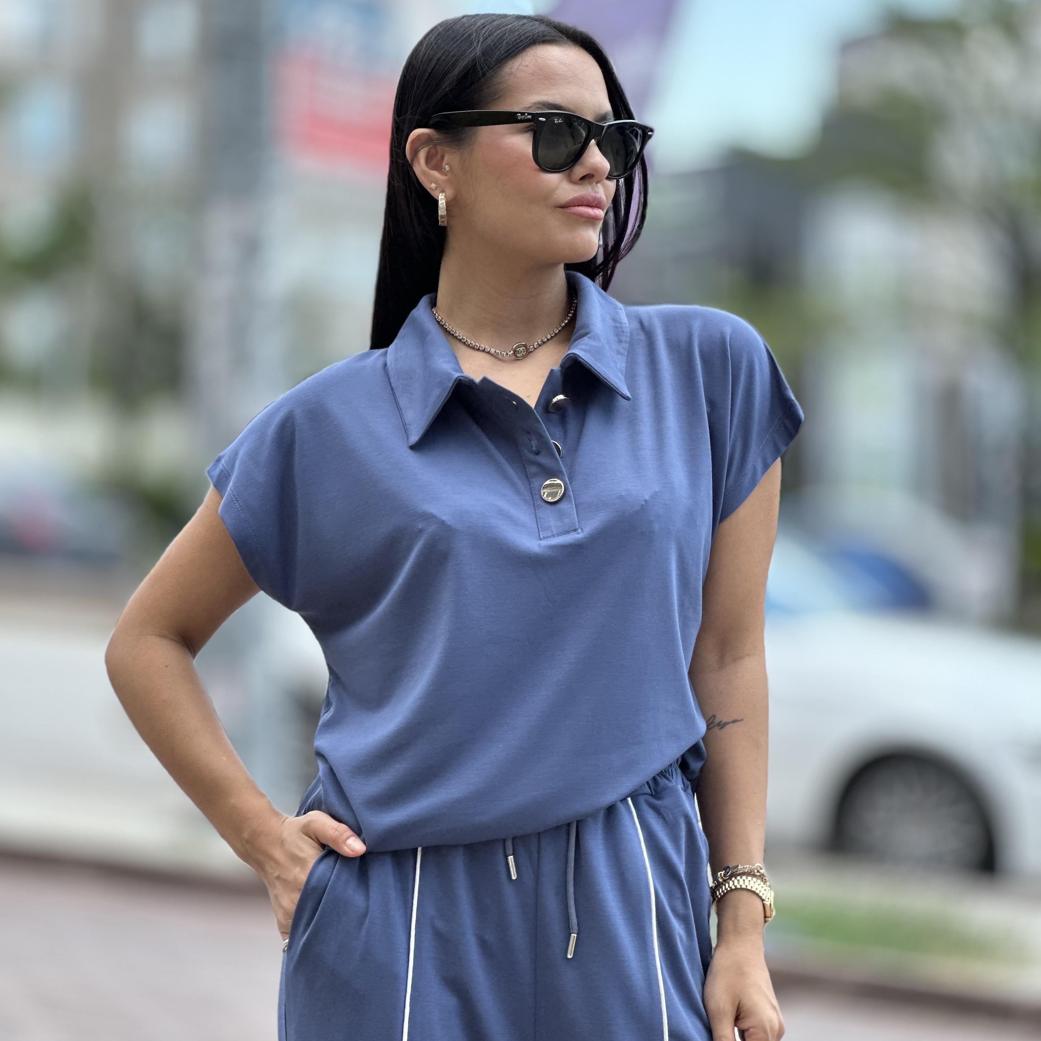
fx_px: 3096
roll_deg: -0.8
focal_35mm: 91
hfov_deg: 19.1
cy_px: 498
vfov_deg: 19.1
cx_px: 520
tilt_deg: +2.7
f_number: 2.8
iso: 32
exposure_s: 1/172
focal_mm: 9
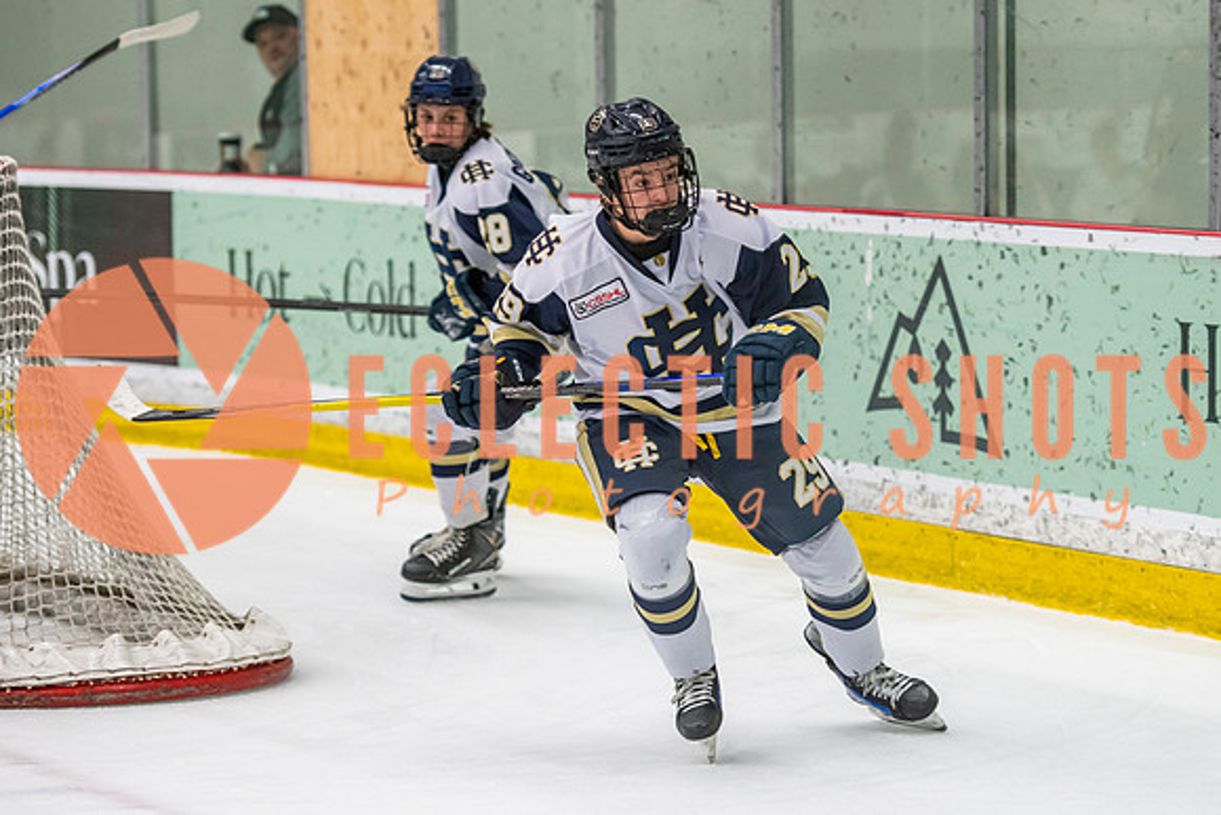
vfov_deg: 8.4
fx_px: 5551
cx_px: 705
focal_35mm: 164
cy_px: 467
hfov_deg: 12.5
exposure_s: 1/640
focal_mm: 112
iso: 2000
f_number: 3.2
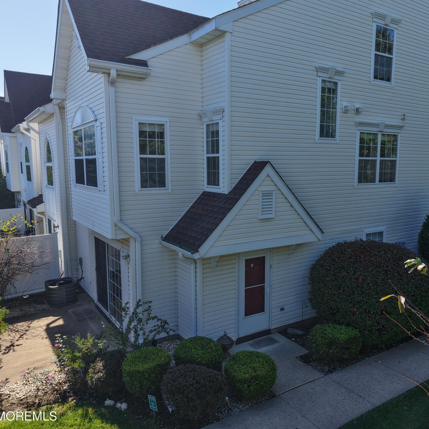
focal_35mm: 29
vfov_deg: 55.6
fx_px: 407
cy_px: 216
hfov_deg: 55.4
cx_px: 247
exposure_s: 1/5000
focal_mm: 8.67
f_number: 1.8
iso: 350
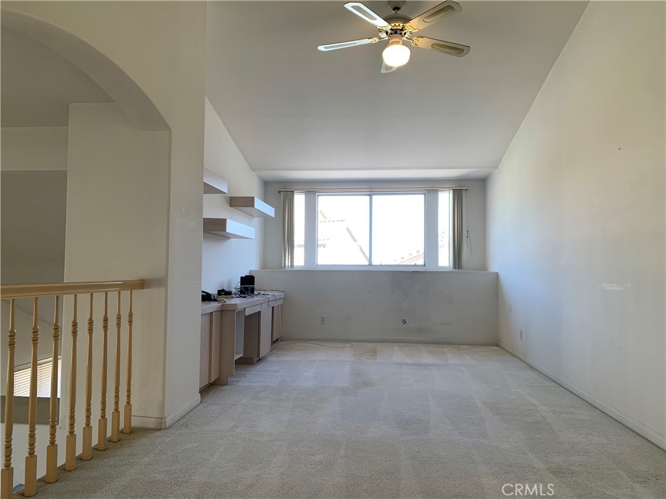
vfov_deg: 53.1
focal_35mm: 26
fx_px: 500
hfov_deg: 67.3
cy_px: 250
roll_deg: -0.4
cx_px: 333
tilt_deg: +2.4
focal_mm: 4.25
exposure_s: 1/120
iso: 50
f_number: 1.8
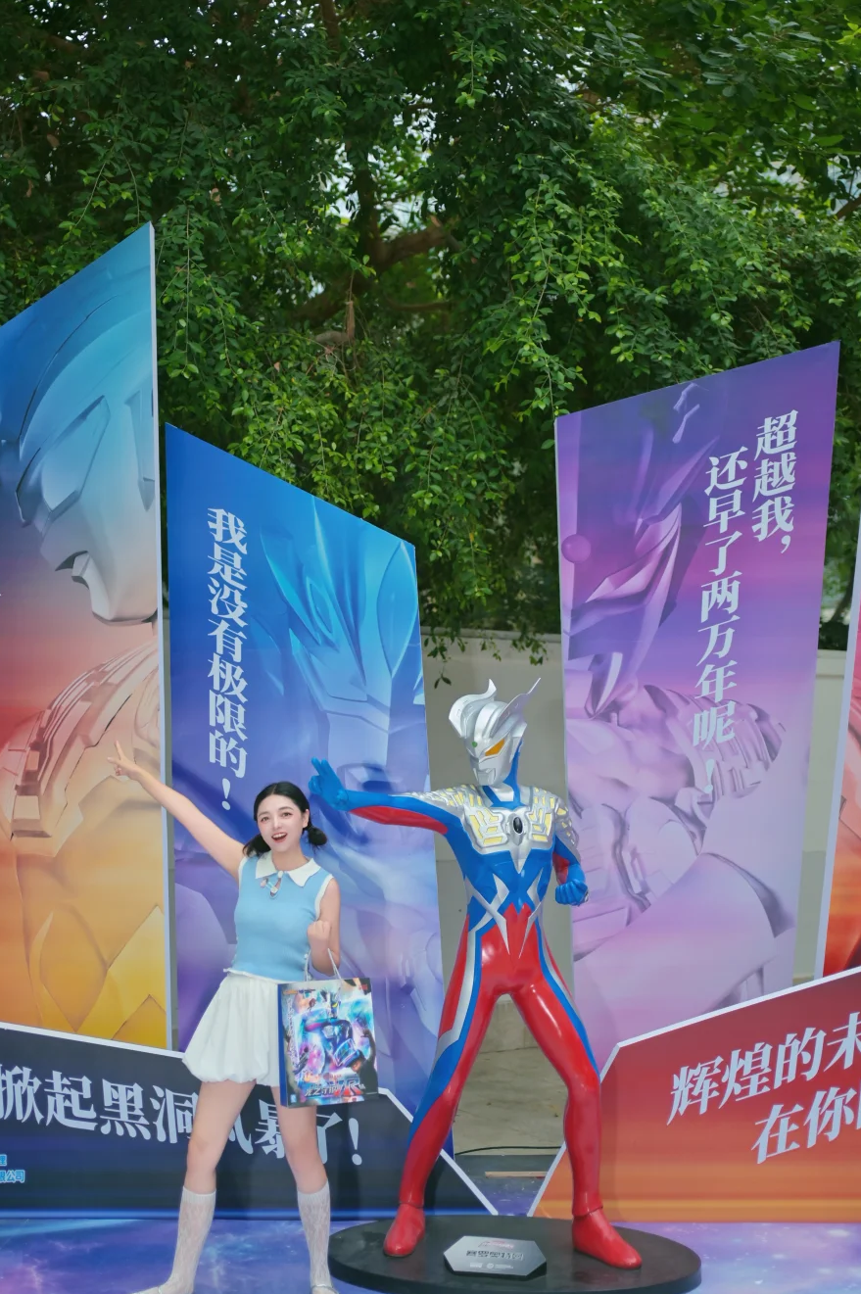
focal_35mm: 43
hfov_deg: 31.1
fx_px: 1545
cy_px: 623
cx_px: 443
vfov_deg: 45.4
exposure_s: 1/640
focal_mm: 35
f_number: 1.8
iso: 200
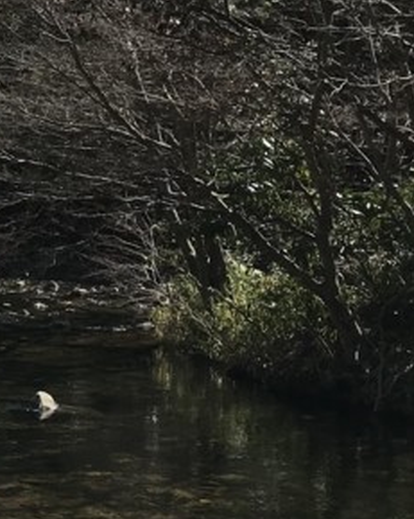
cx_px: -396
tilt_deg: +0.1
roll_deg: +1.0
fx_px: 1486
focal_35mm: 97
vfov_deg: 19.8
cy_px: 224
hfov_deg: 13.7
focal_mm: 3.99
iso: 20
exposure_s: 1/1709
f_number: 1.8
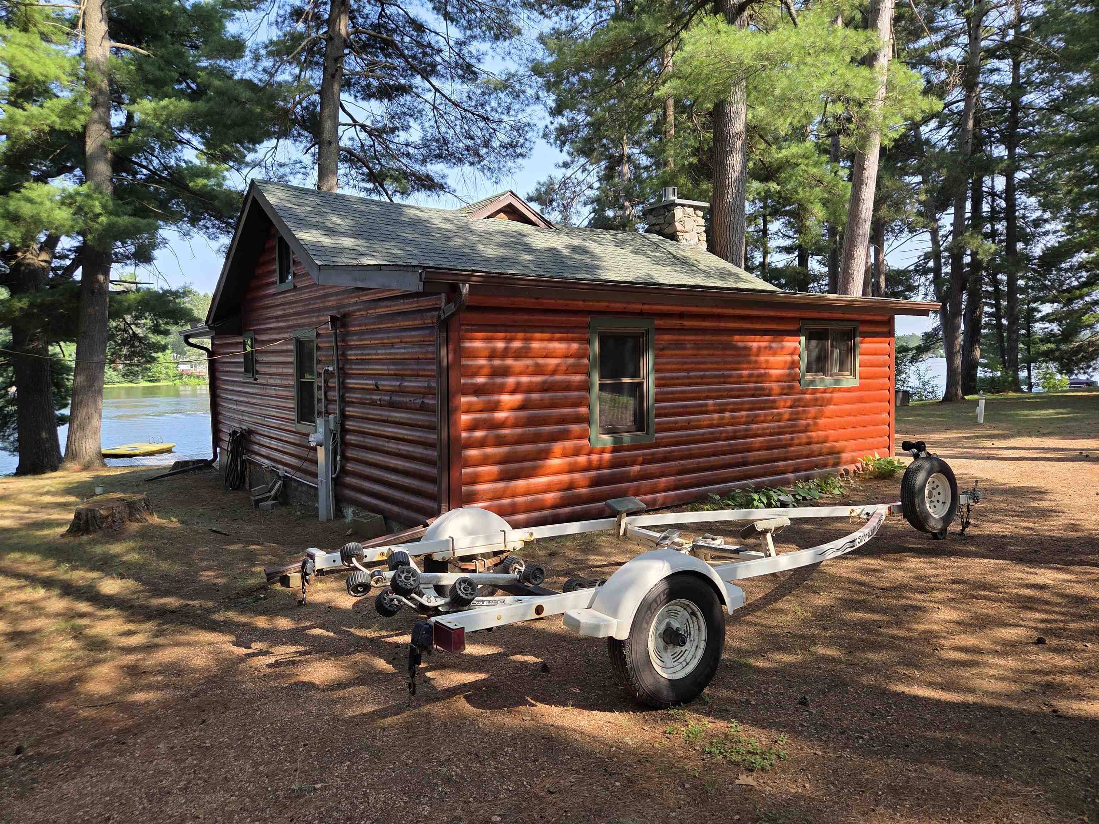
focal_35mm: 23
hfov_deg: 73.9
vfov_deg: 58.9
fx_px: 730
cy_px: 412
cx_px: 550
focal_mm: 5.4
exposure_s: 1/1484
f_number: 1.8
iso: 80
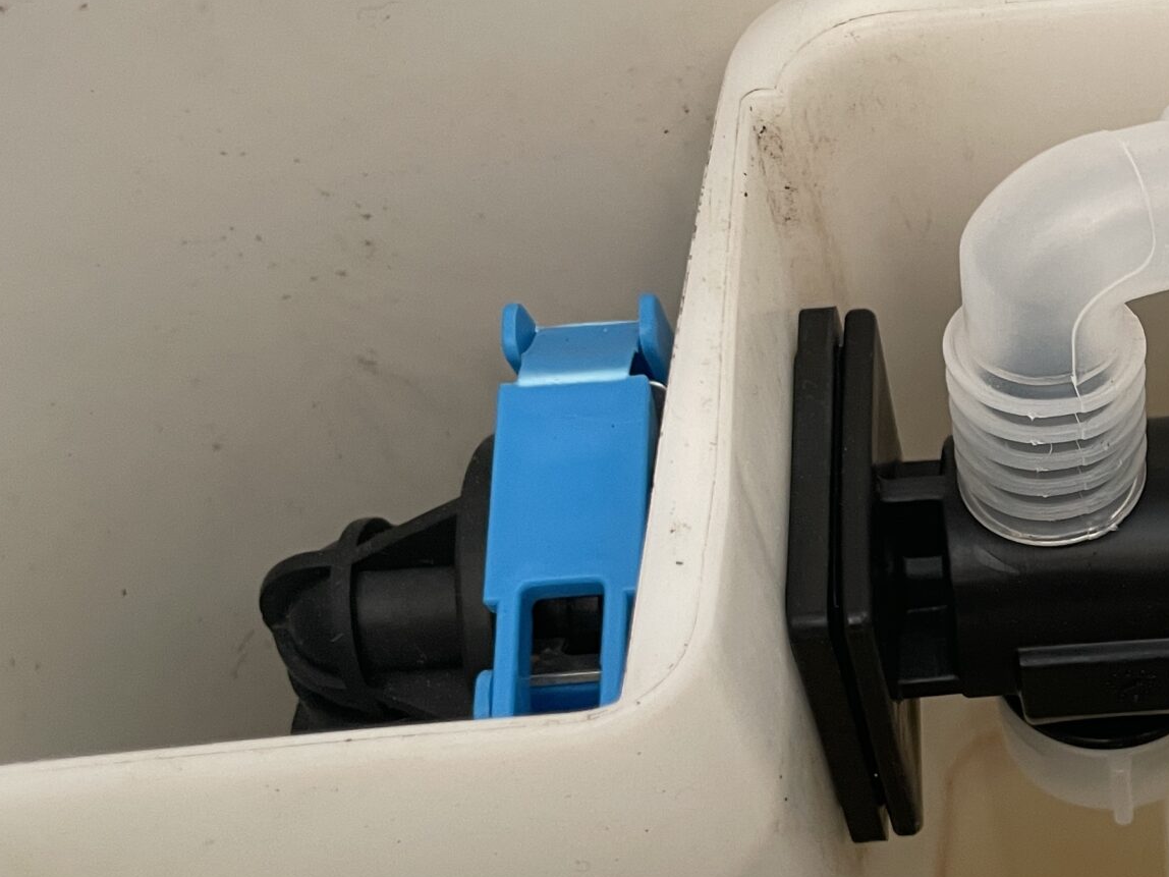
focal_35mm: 58
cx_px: 1181
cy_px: 597
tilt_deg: -57.6
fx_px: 1959
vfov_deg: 25.1
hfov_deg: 30.7
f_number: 1.6
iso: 125
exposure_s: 1/50
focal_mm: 4.2
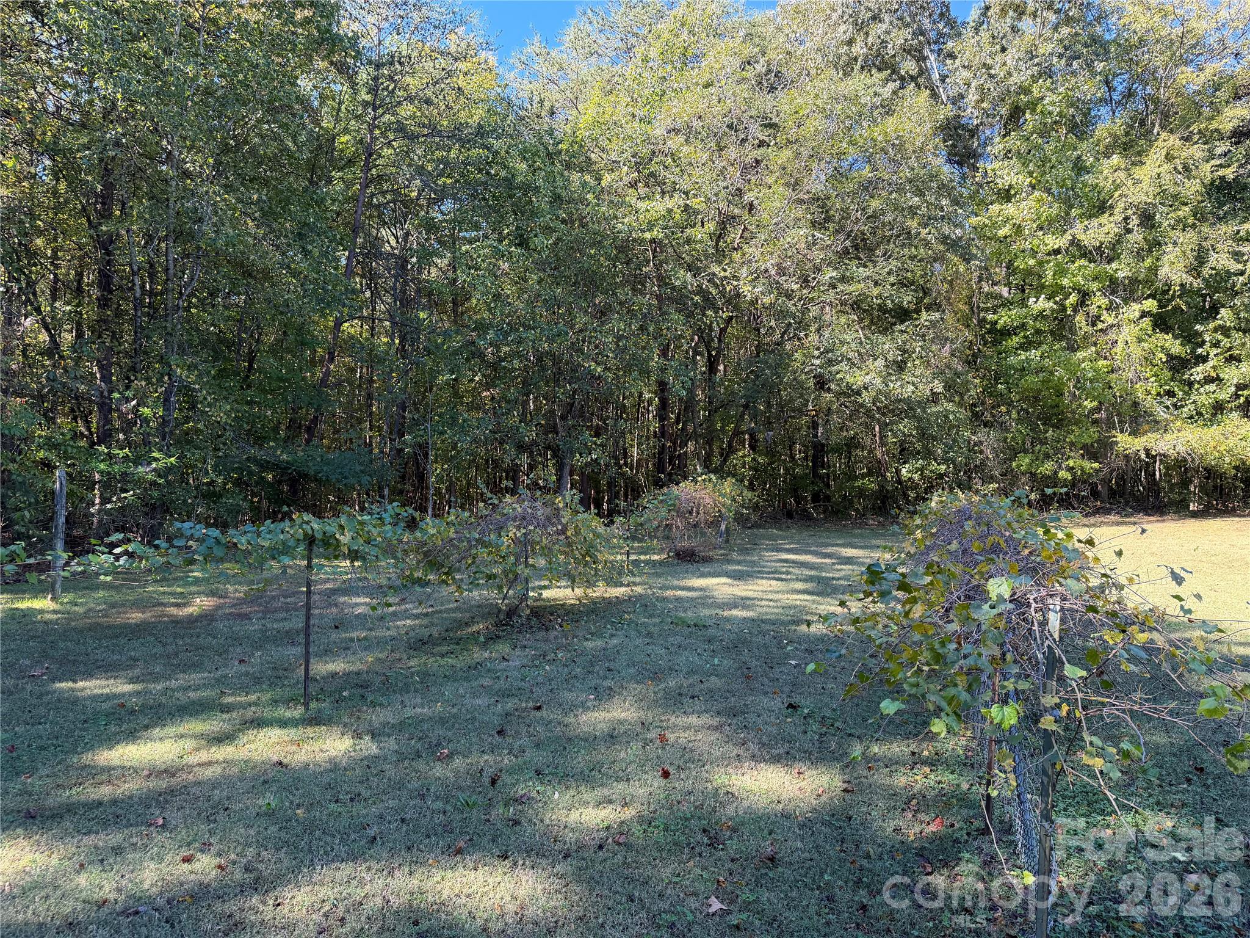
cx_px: 625
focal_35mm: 24
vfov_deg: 56.8
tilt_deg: +2.6
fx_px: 867
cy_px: 469
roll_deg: -0.6
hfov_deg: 71.6
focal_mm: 6.76
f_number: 1.78
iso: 100
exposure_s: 1/342
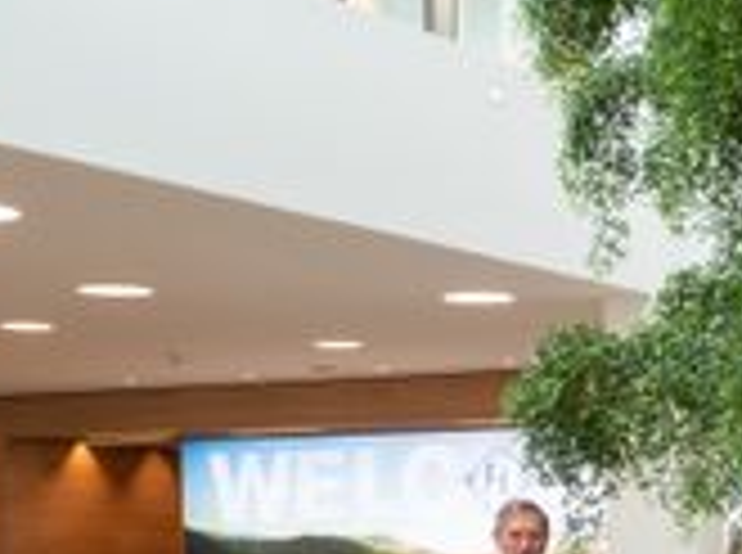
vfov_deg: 12.8
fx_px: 2396
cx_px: 805
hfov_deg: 17.1
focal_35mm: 112
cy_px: 716
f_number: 5.2
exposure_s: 1/25
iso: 200
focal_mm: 18
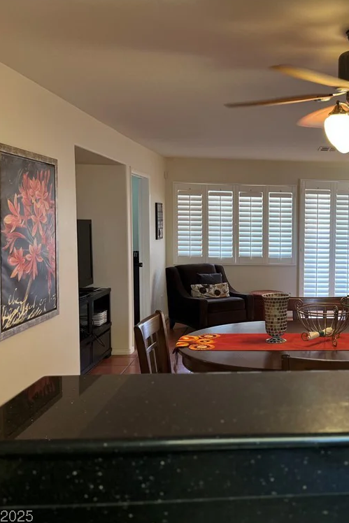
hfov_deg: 33.8
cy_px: 264
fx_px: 538
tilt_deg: -4.9
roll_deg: -0.2
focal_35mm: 37
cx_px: 321
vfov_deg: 51.9
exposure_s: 1/60
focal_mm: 5.1
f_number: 1.6
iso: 100
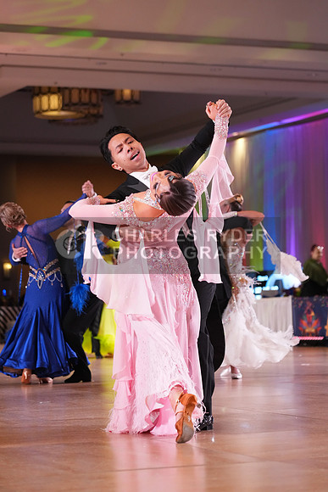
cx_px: 164
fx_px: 1434
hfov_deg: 13.0
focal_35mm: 105
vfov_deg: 19.5
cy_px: 246
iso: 3200
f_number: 4
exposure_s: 1/500
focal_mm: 105
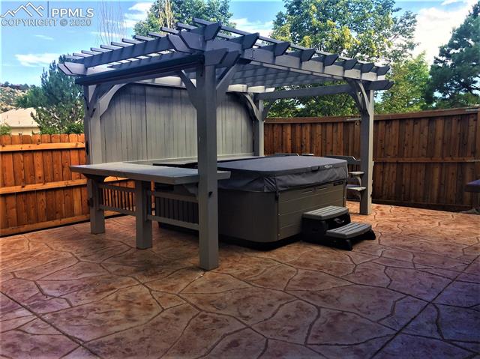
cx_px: 240
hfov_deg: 61.7
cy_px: 180
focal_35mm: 29
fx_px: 402
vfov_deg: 48.2
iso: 25
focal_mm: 4.15
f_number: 2.2
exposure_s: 1/233
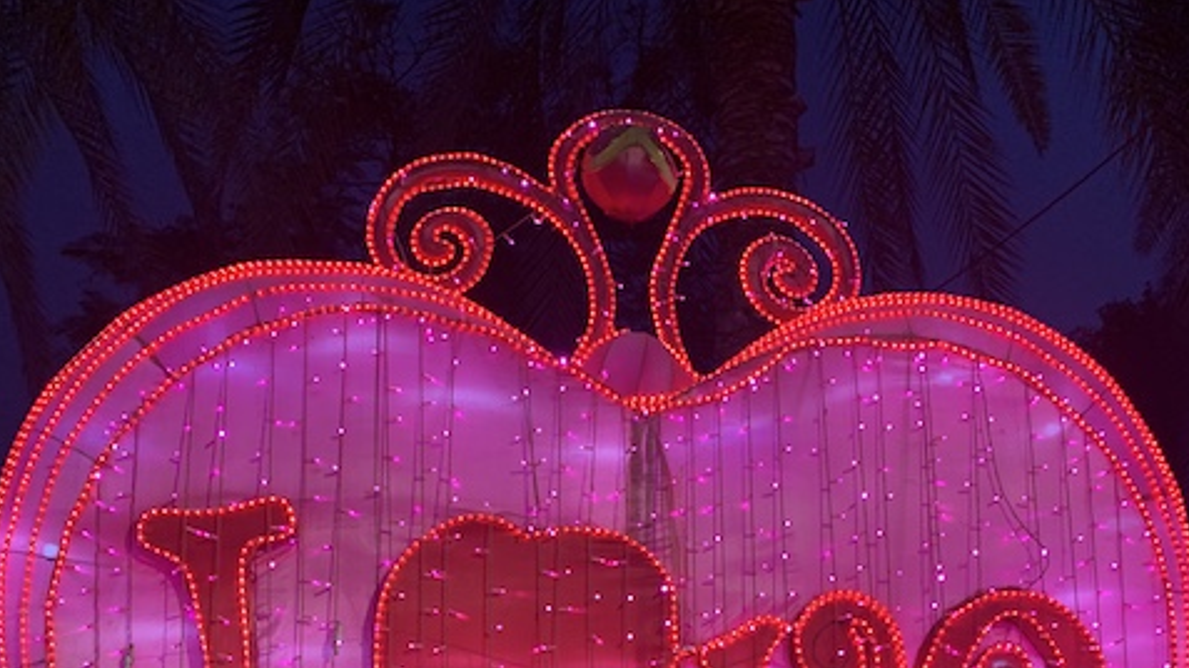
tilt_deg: +7.9
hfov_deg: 52.8
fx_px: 1198
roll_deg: +0.6
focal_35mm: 38
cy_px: 750
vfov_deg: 28.1
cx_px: 593
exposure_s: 1/50
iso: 160
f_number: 1.8
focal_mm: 4.25
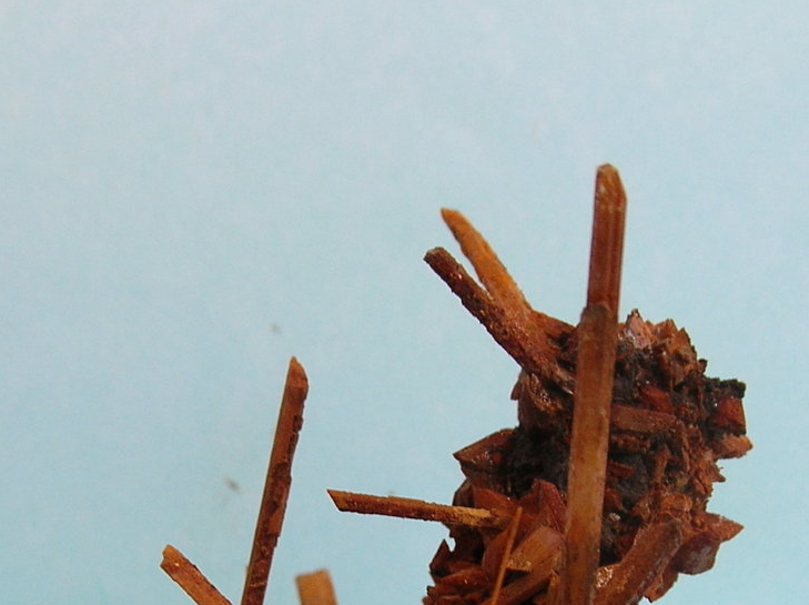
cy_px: 636
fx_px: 1844
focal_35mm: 79
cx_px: 365
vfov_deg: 18.1
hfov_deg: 24.7
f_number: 2.7
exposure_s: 1/10.4
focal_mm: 6
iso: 50
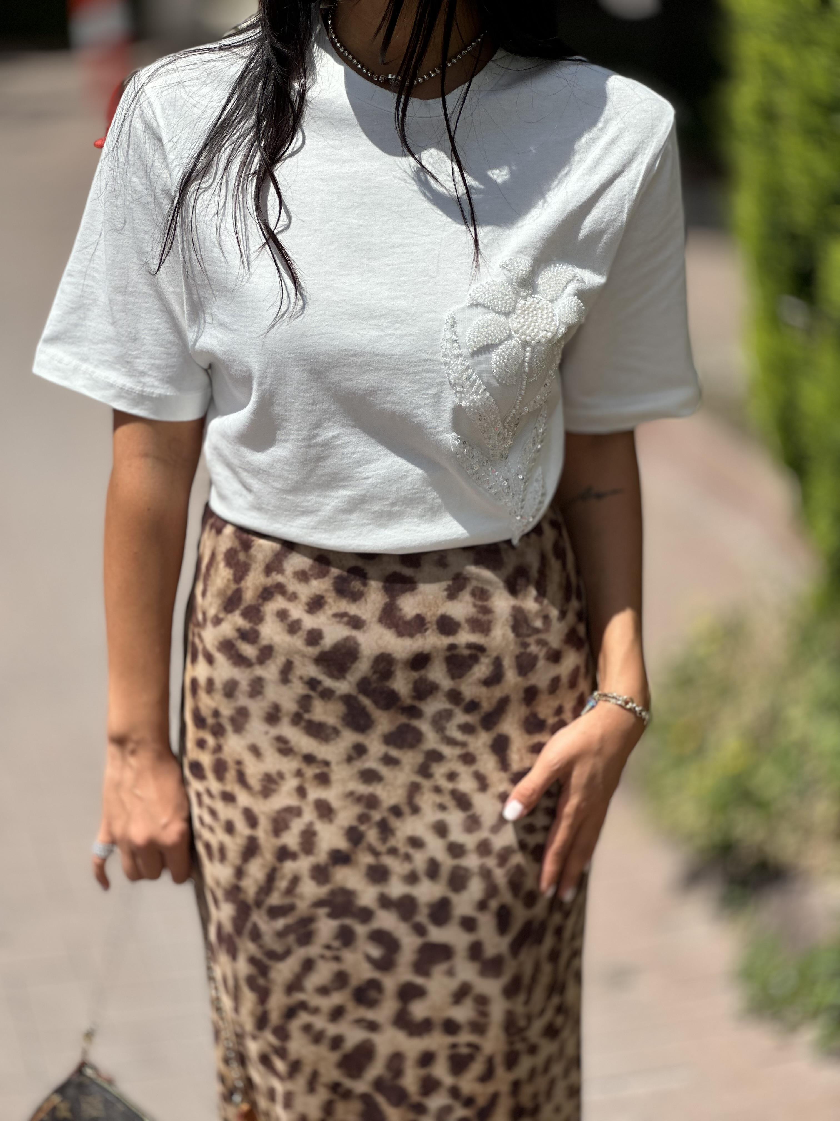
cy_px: 560
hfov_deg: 19.1
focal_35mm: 77
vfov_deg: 25.3
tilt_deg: -23.0
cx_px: 420
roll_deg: -0.9
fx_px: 2491
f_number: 2.8
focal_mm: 9
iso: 32
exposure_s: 1/1248
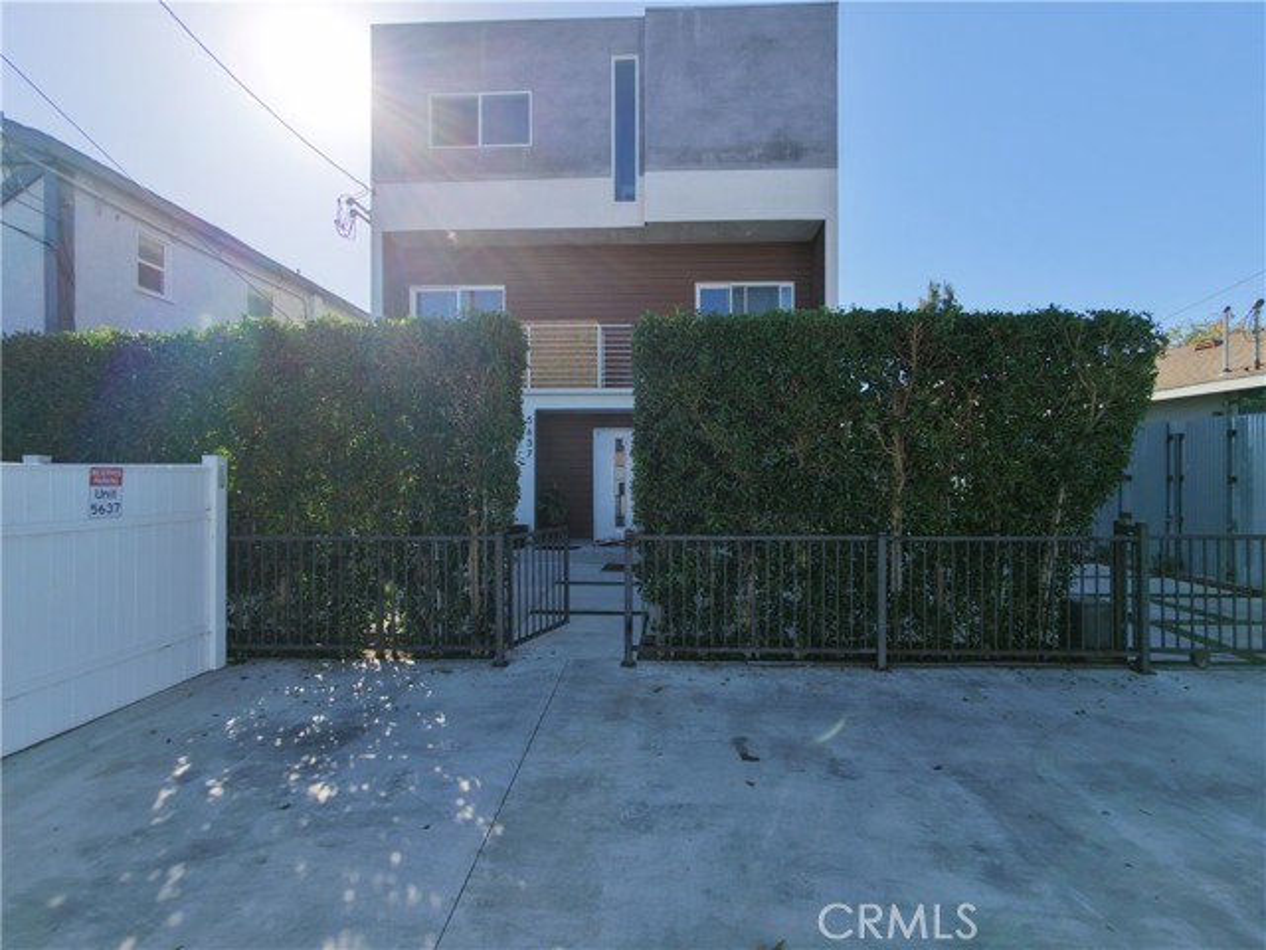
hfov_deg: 94.5
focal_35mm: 16
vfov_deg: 78.1
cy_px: 475
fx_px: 585
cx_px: 633
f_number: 2.2
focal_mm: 3.05
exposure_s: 1/400
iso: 100
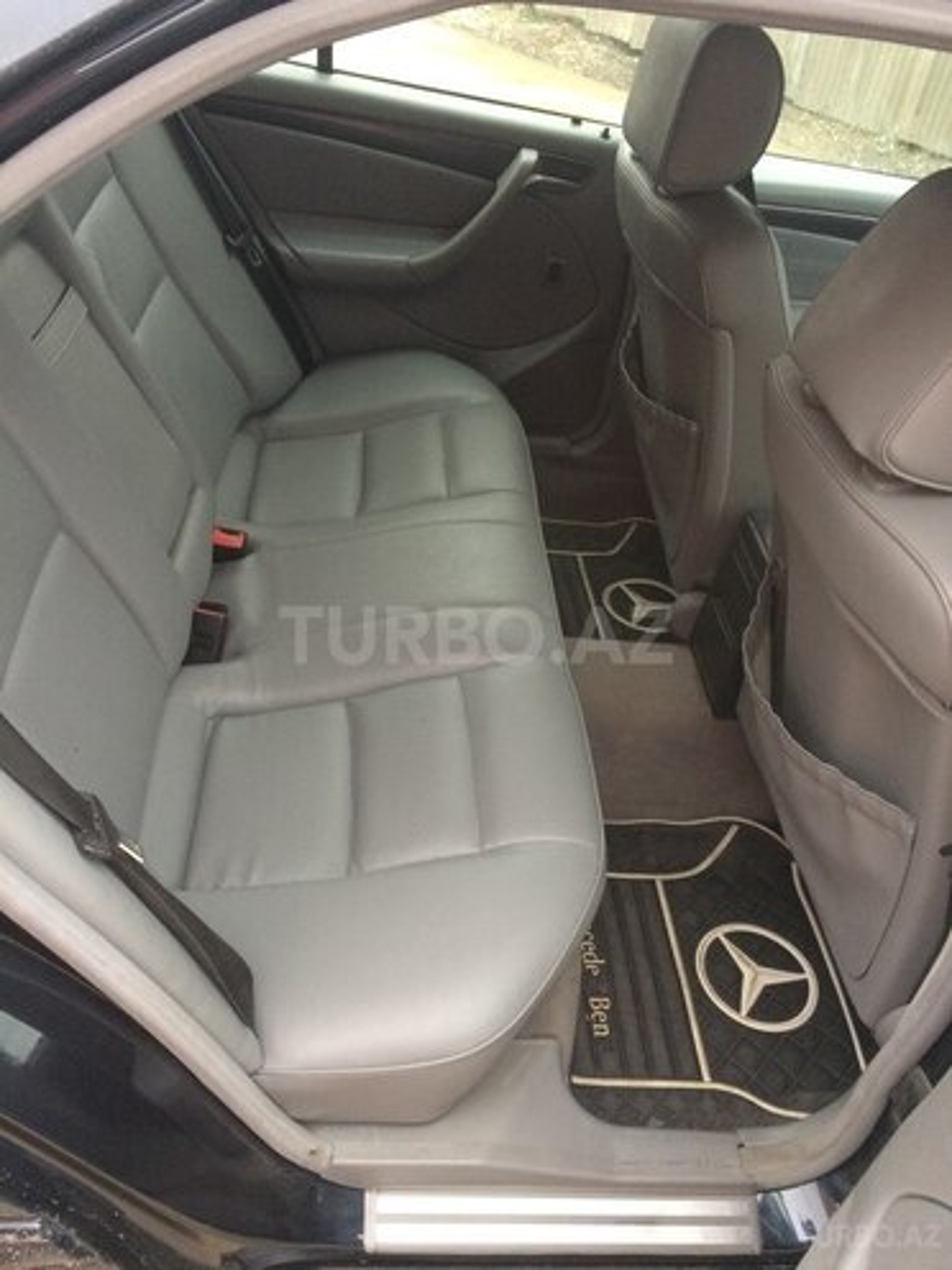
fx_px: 1063
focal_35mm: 29
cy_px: 635
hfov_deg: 48.2
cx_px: 476
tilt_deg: -39.6
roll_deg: -9.1
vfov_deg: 61.7
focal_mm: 4.15
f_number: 2.2
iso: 80
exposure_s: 1/33
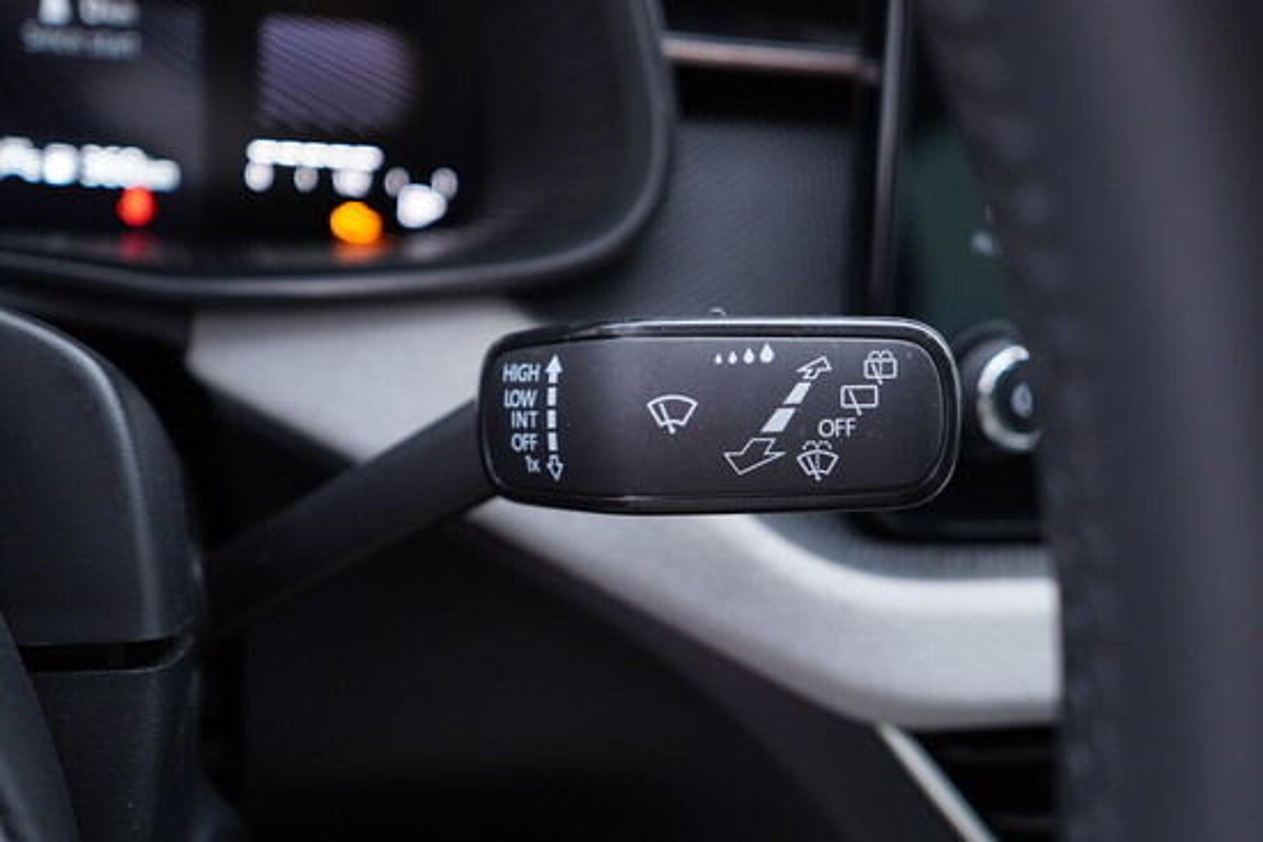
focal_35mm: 36
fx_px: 1263
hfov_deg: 53.1
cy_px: 421
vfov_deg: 36.9
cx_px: 632
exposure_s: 1/40
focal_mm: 24
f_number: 2.8
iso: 320
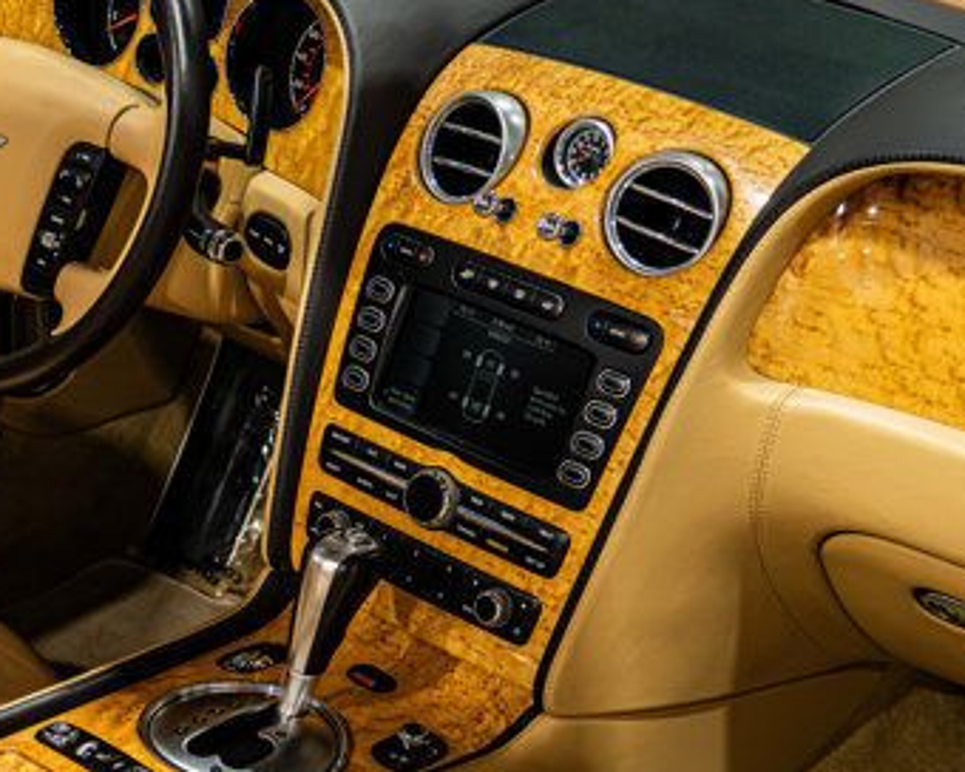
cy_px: 538
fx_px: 2342
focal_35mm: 82
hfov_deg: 22.8
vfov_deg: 18.6
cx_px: 145
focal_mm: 29
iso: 1250
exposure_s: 1/80
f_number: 4
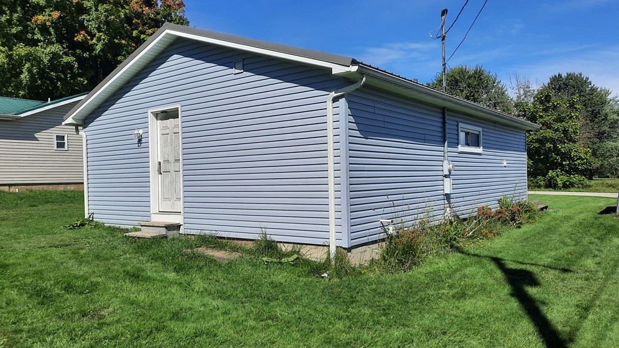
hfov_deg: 67.9
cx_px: 305
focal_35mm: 28
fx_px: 460
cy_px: 186
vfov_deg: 41.5
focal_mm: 4.6
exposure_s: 1/1745
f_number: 2
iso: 32
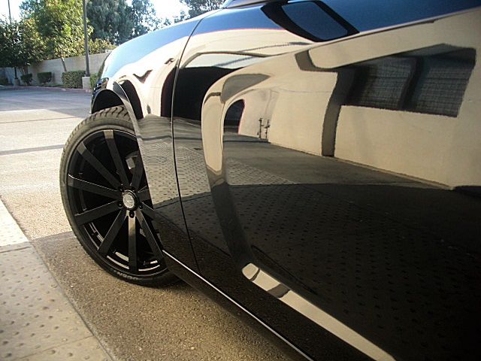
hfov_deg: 51.4
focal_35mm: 36
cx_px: 240
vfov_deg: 39.7
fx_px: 500
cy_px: 180
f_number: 2.8
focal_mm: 6.3
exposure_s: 1/125
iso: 50
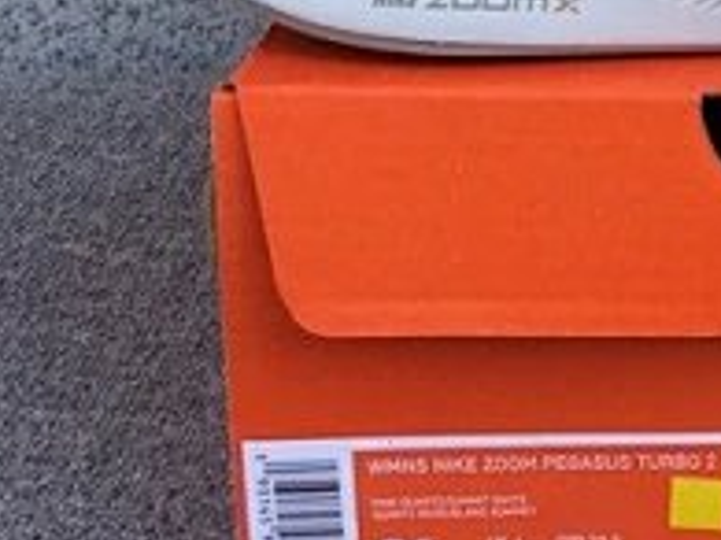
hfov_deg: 18.5
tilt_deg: -12.8
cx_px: 802
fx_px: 2123
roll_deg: +0.0
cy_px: -211
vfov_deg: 13.8
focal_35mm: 102
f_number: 2.4
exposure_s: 1/379
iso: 25
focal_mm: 3.3
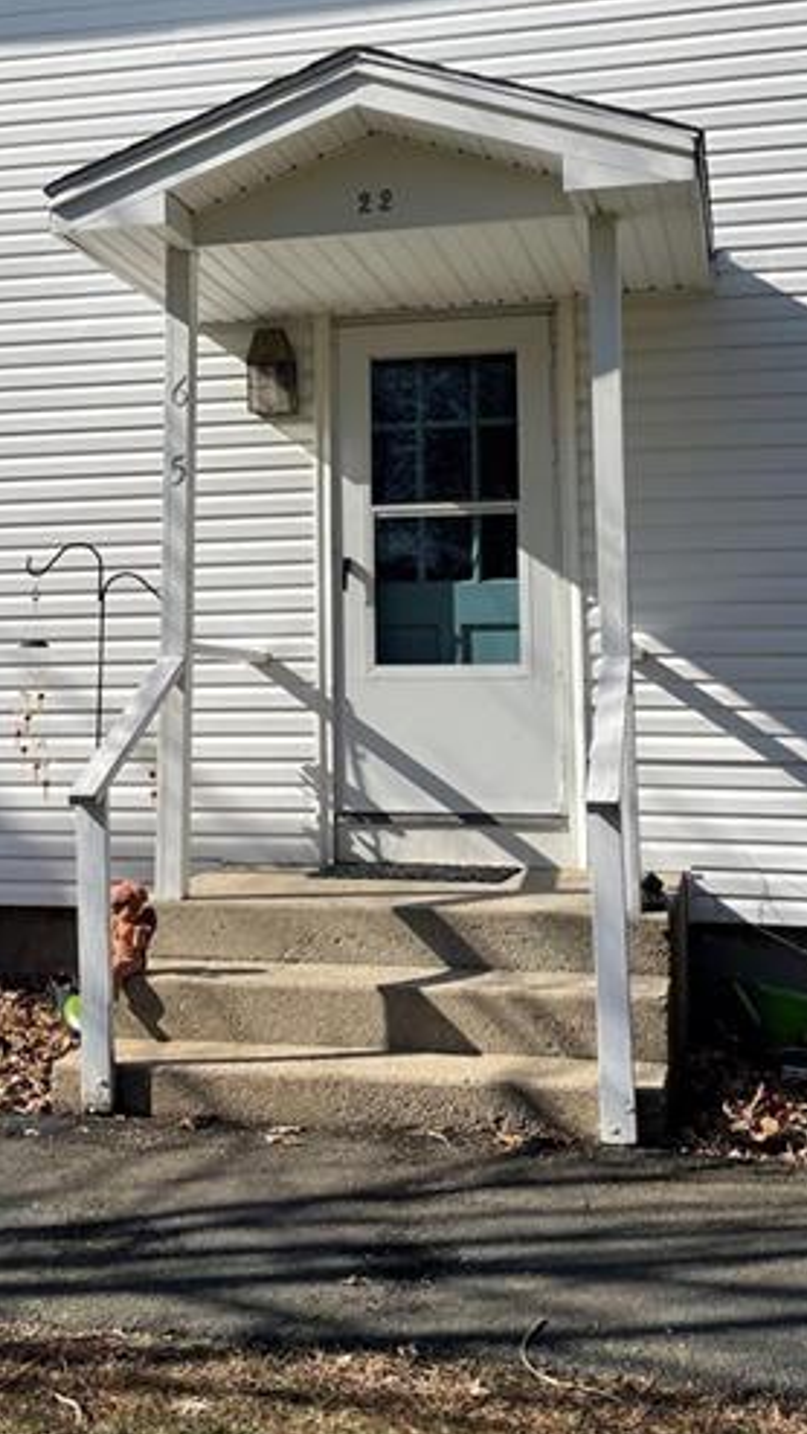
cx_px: 319
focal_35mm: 44
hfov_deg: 27.1
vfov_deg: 45.7
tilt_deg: +8.5
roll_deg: +0.3
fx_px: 1673
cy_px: 485
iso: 32
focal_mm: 4.2
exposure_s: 1/4292
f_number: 1.6
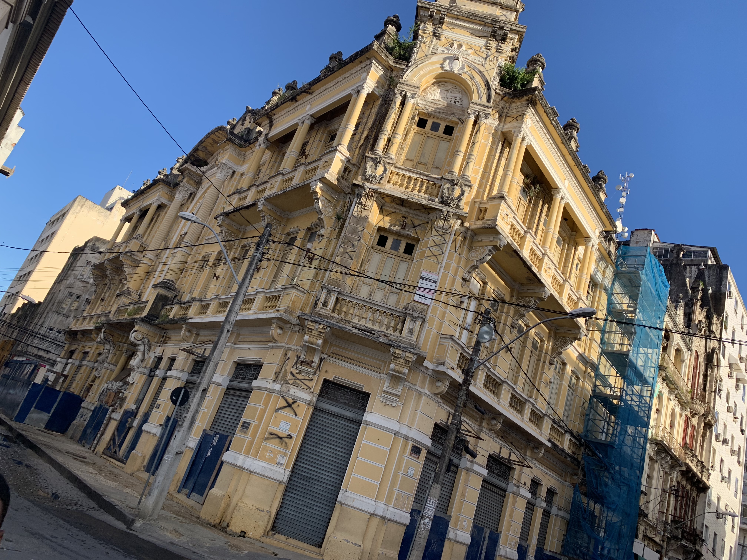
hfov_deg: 67.3
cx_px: 374
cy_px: 280
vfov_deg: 53.1
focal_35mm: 26
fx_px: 561
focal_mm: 4.25
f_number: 1.8
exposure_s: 1/911
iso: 25
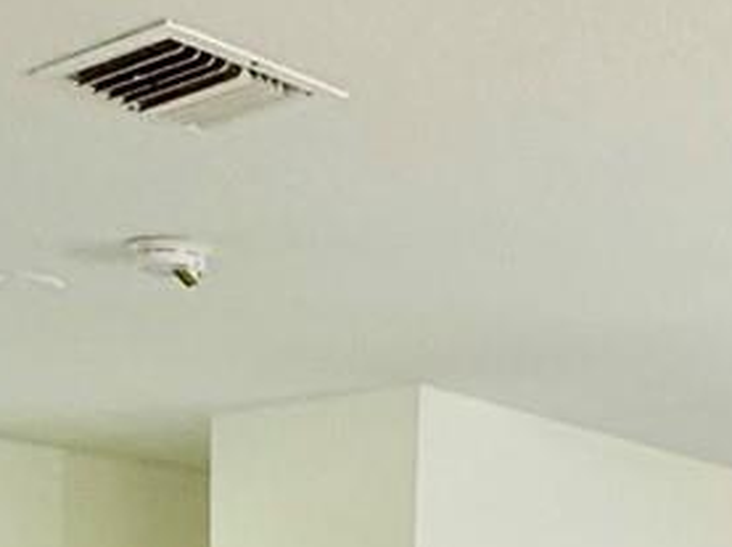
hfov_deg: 23.7
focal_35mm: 81
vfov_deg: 15.8
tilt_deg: -6.5
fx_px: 1711
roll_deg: -2.8
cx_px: 603
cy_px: 946
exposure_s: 1/60
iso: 250
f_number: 2.2
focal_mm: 2.22
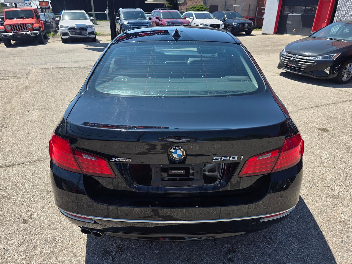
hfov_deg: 73.9
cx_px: 176
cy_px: 132
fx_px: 234
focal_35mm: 23
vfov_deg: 58.9
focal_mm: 6.3
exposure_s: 1/2921
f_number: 1.7
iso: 80
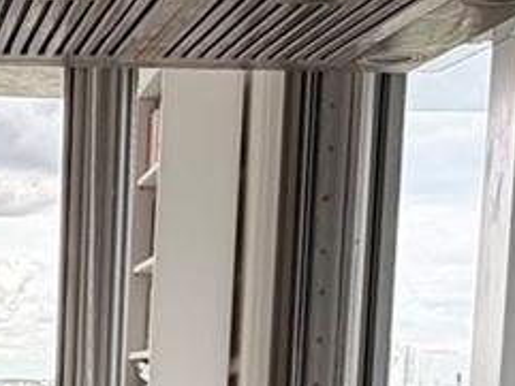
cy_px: 552
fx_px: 1384
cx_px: -128
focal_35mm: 93
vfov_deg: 14.9
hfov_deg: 19.6
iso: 64
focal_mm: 2.22
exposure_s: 1/121
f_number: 2.2
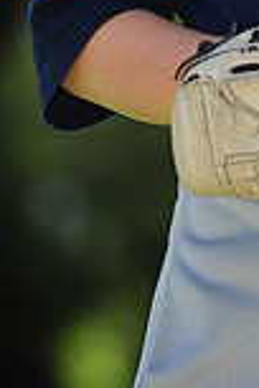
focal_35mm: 757
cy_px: -236
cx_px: 361
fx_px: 8169
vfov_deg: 2.7
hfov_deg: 1.8
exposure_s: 1/800
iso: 200
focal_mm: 200
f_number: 4
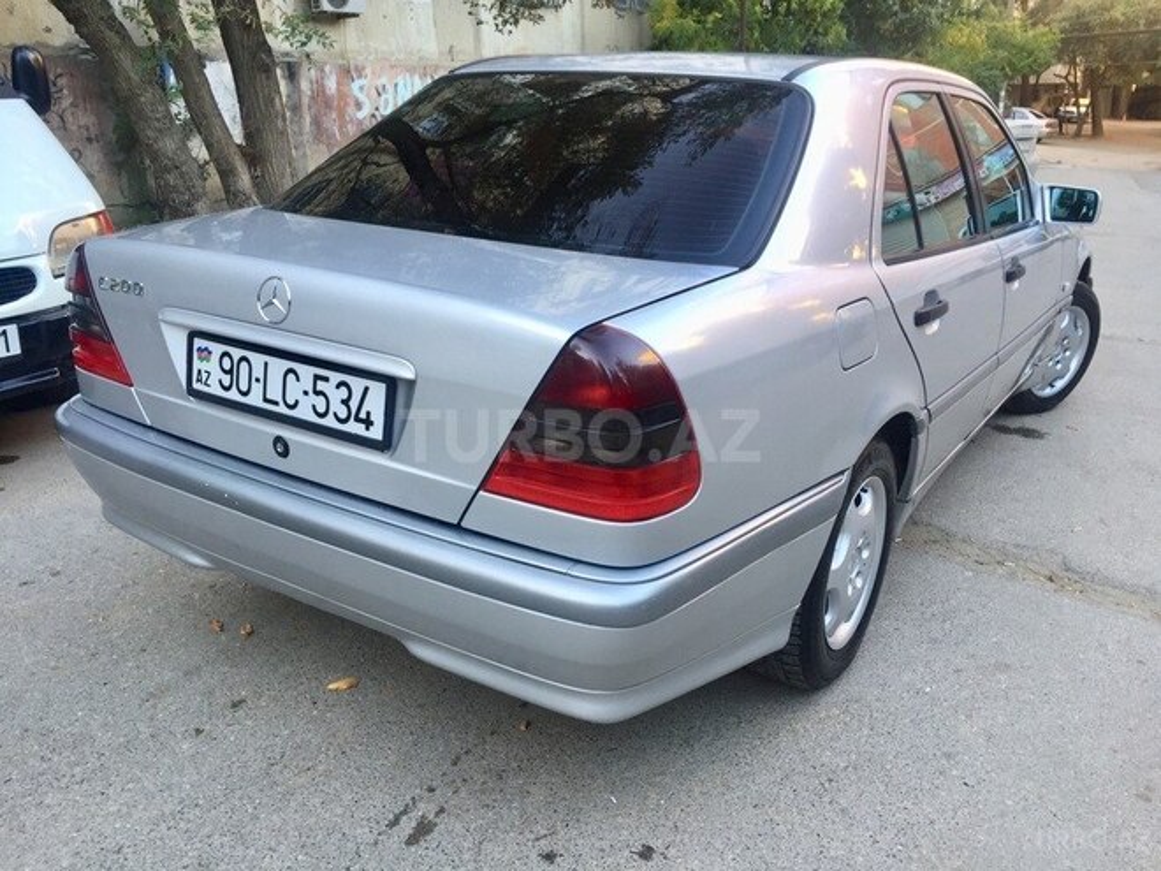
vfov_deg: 48.2
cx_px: 580
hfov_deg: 61.7
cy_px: 436
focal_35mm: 29
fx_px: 973
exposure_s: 1/50
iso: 40
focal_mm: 4.15
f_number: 2.2
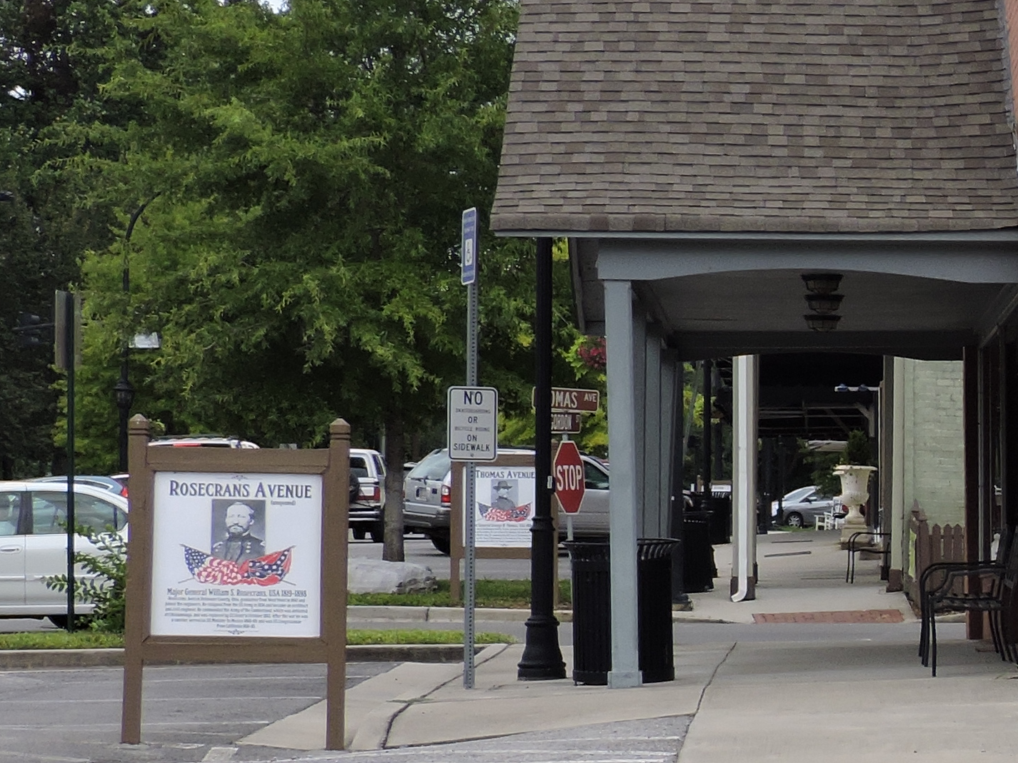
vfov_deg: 10.7
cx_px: 1632
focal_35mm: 139
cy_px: 535
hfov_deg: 13.2
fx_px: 4088
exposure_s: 1/800
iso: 100
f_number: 3.4
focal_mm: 7.7
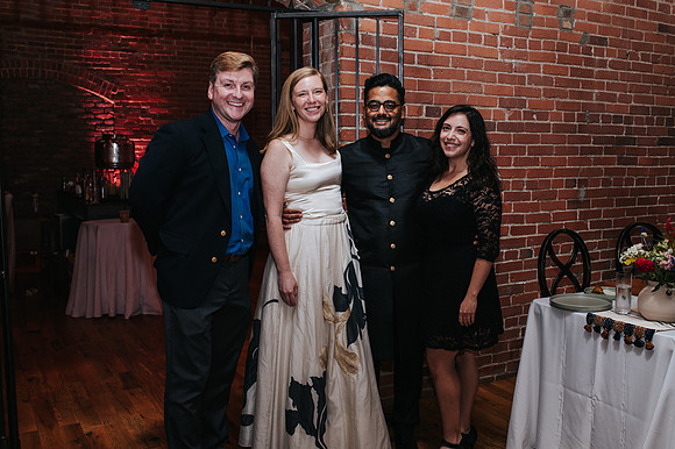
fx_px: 688
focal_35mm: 37
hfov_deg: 52.3
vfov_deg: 36.2
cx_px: 348
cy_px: 218
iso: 800
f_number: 4
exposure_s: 1/200
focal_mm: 35
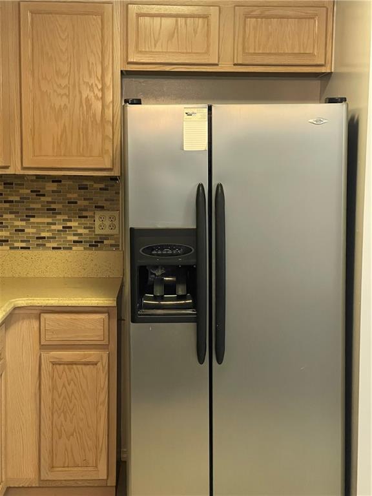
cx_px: 186
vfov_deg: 30.3
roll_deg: -0.1
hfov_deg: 22.9
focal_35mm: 64
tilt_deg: -6.0
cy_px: 248
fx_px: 917
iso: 640
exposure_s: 1/40
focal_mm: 7.5
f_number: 2.2
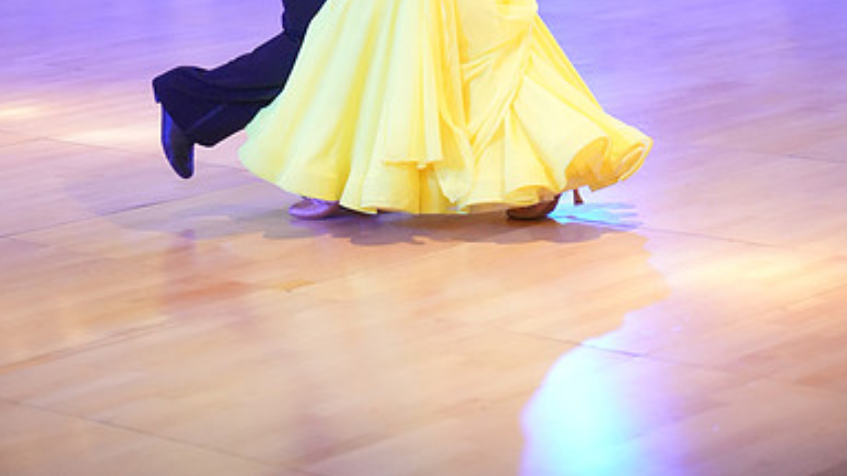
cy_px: -159
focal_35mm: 122
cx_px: 425
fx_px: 2740
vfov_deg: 9.7
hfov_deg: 17.6
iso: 6400
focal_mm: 77
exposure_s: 1/500
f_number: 2
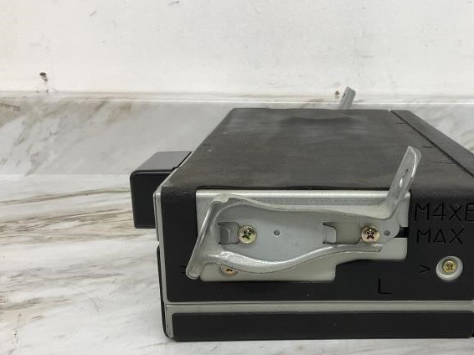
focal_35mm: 41
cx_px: 327
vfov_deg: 35.0
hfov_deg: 44.9
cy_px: 215
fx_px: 561
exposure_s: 1/60
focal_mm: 3
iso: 80
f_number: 1.8
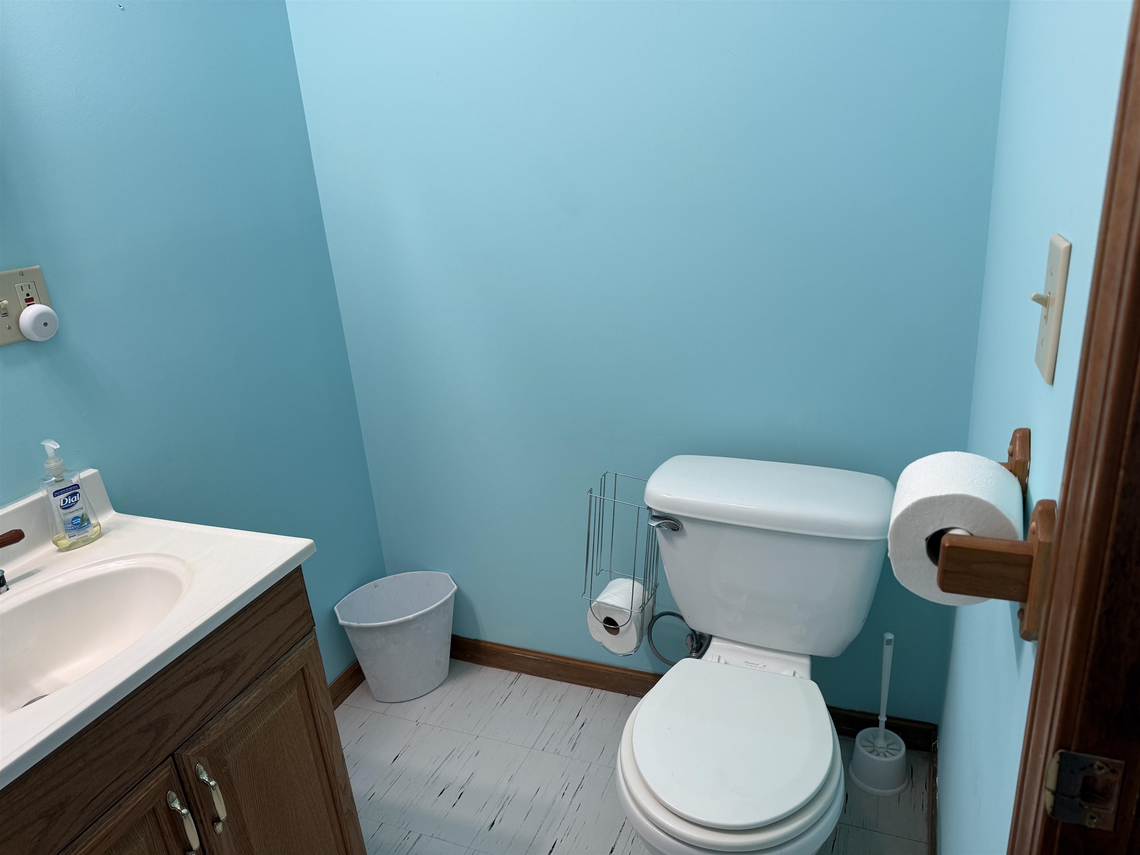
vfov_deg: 56.8
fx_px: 790
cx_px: 570
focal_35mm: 24
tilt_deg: -20.0
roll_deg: +4.9
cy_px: 428
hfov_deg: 71.6
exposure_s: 1/120
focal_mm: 6.76
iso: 125
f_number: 1.78
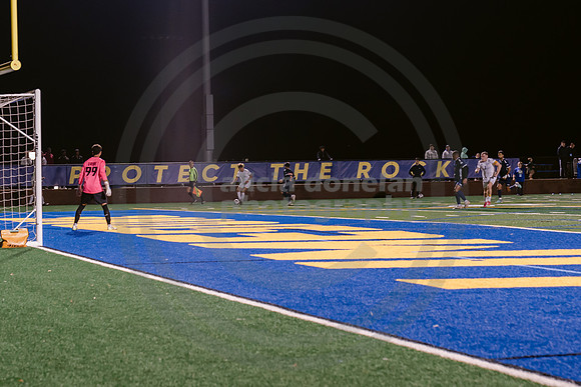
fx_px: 1656
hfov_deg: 19.9
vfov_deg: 13.4
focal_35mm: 103
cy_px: 190
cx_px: 250
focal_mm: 70
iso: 2500
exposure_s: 1/160
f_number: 4
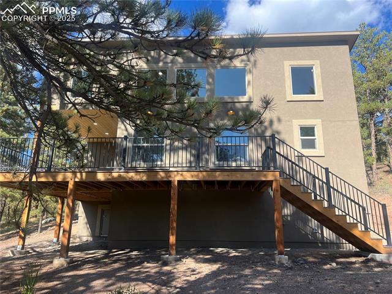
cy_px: 147
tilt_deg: +14.1
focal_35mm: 26
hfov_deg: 67.3
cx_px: 196
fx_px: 294
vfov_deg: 53.0
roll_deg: -1.1
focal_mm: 5.7
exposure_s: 1/1431
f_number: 1.5
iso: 50
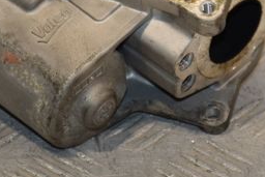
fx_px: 2703
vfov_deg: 3.7
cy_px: -26
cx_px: 92
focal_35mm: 367
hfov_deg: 5.6
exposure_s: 1/200
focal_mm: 98
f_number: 5.6
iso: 800
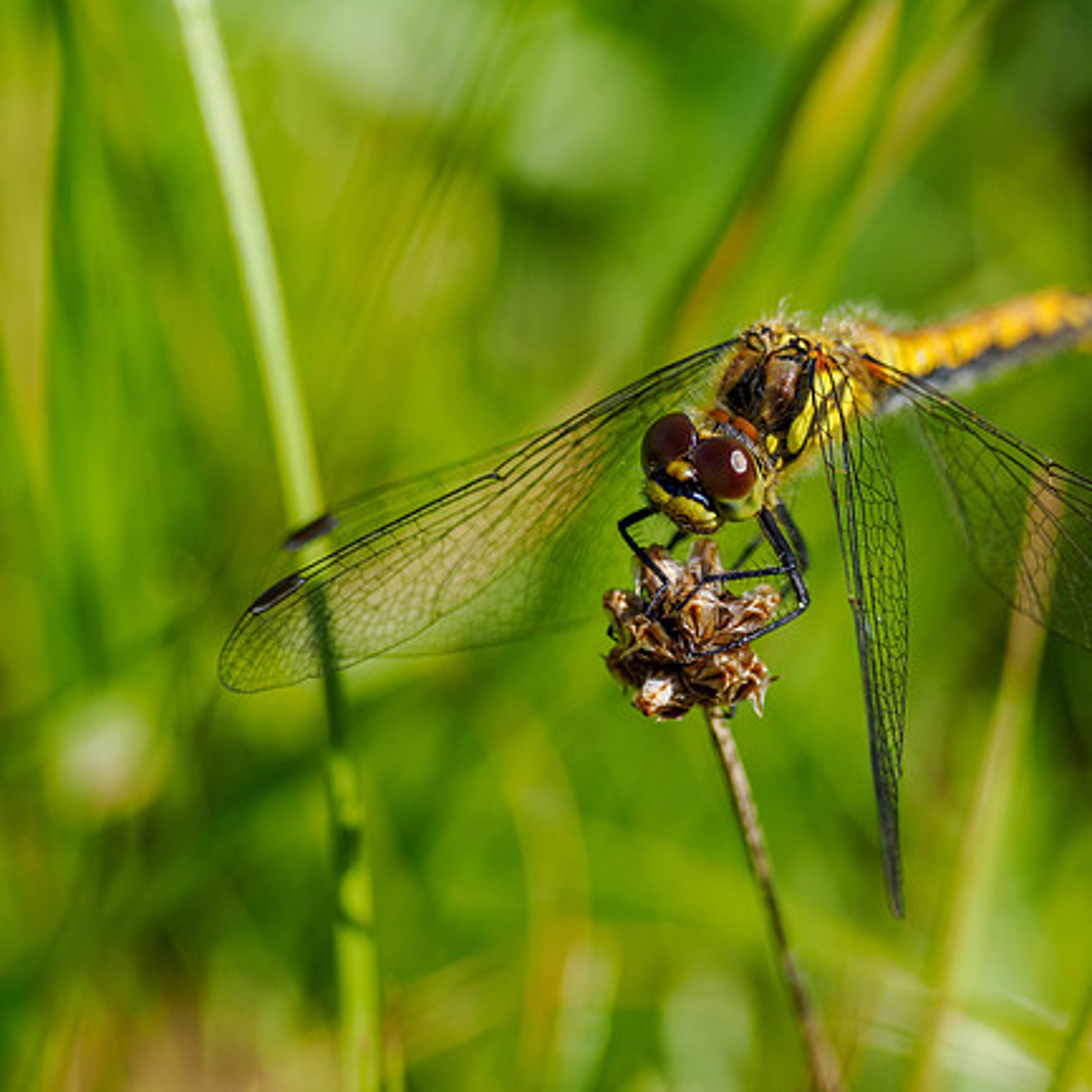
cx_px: 643
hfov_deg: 1.7
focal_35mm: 1017
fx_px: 36297
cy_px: 501
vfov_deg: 1.7
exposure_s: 1/1000
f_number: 4
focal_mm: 300
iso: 250
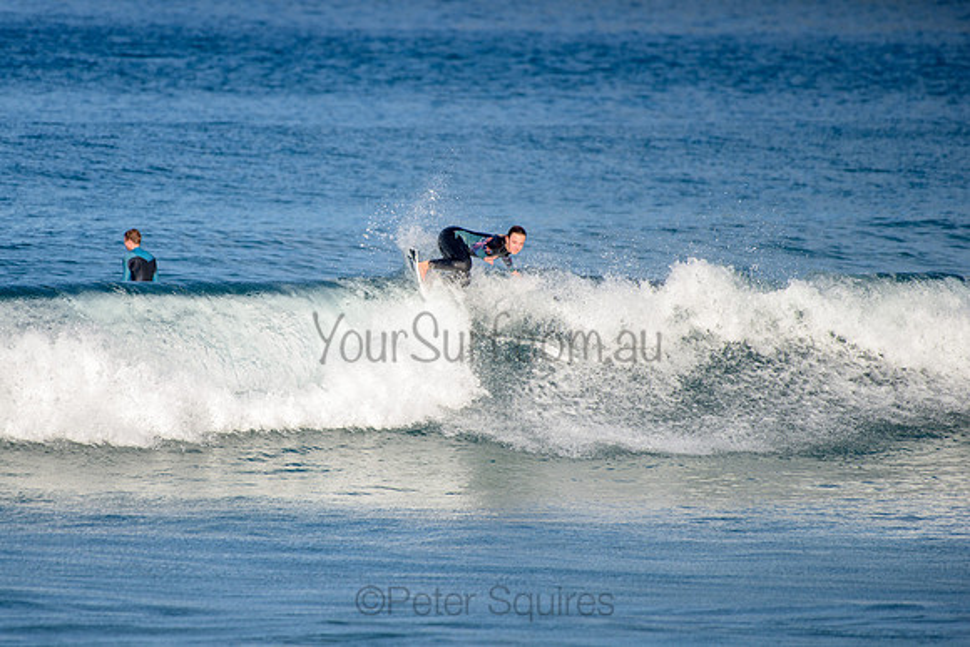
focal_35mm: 613
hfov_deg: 3.4
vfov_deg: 2.2
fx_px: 16528
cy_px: 312
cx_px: 375
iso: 200
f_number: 5.6
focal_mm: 500
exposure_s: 1/2000
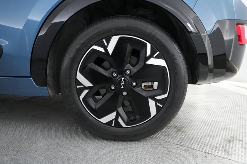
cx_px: 124
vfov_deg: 49.5
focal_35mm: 26
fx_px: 178
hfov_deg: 69.4
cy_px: 82
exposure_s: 1/160
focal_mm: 26
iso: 5000
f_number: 2.8
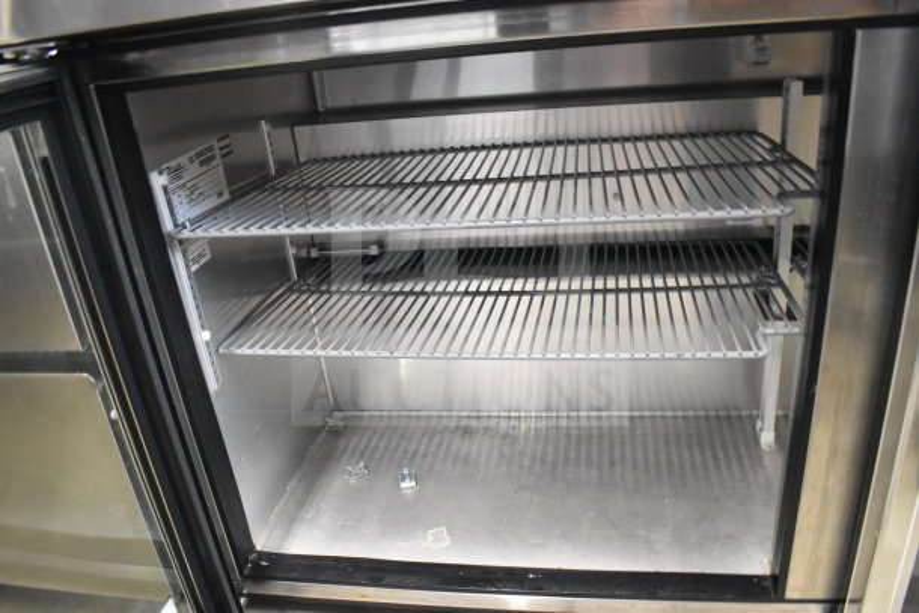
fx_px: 689
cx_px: 460
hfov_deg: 67.4
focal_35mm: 27
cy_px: 306
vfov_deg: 48.0
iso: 7200
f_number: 3.5
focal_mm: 18
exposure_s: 1/30
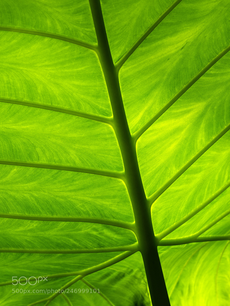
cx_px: 115
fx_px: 886
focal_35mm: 100
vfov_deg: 19.6
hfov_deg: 14.8
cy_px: 153
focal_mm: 50
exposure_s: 1/200
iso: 200
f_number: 5.6
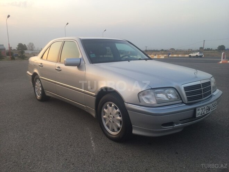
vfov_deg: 48.2
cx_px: 114
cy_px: 86
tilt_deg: -9.2
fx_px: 192
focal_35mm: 29
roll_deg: +0.2
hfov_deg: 61.7
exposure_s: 1/111
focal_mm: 4.15
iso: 32
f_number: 2.2
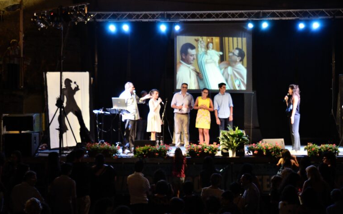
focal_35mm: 80
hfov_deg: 25.8
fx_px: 748
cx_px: 171
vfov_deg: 16.3
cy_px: 102
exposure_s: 1/30
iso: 1250
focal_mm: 52
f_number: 5
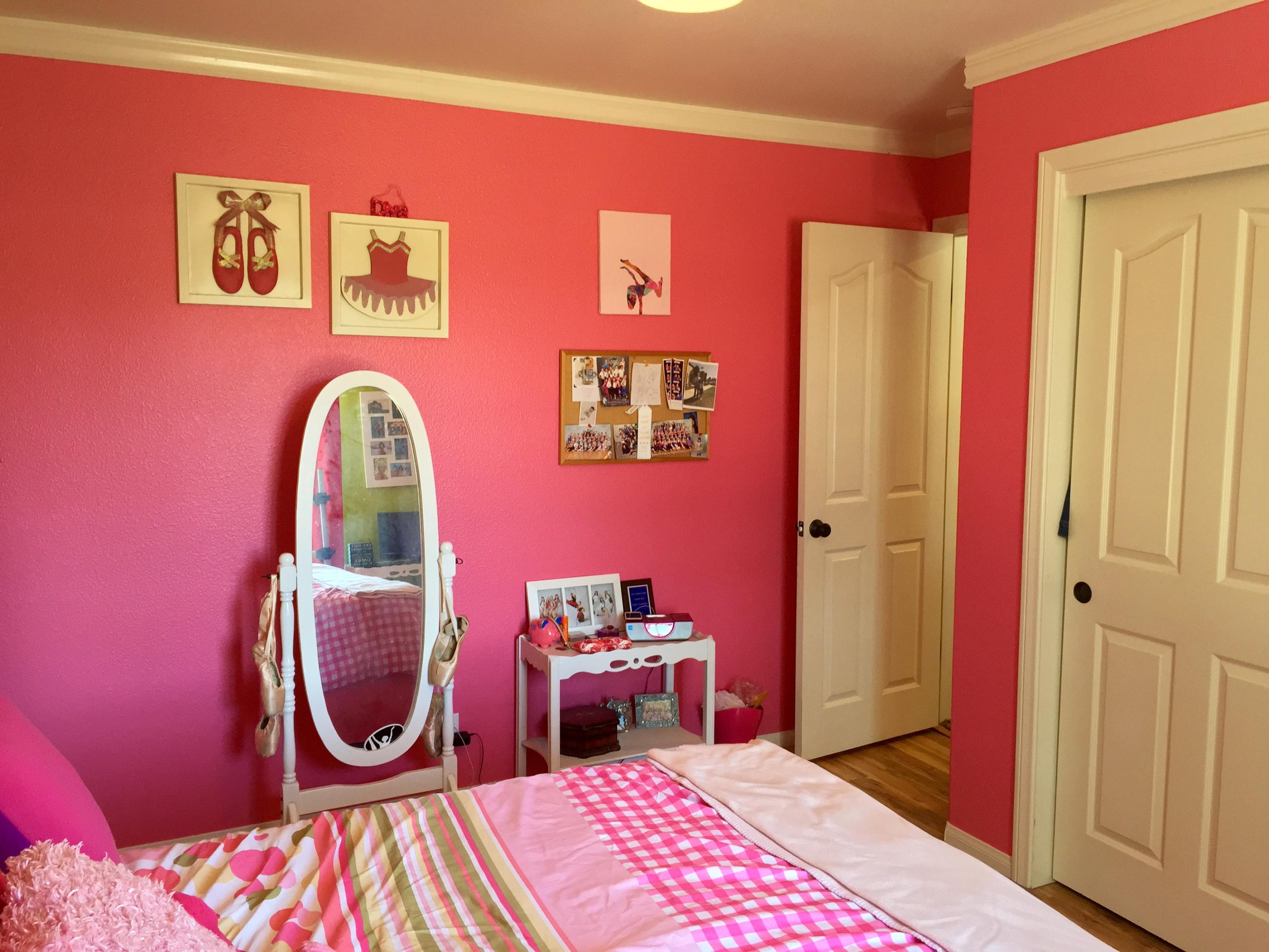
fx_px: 1063
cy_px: 476
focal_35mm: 29
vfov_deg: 48.2
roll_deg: -0.4
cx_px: 634
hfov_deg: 61.7
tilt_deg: -5.4
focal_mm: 4.15
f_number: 2.2
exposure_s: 1/30
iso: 80
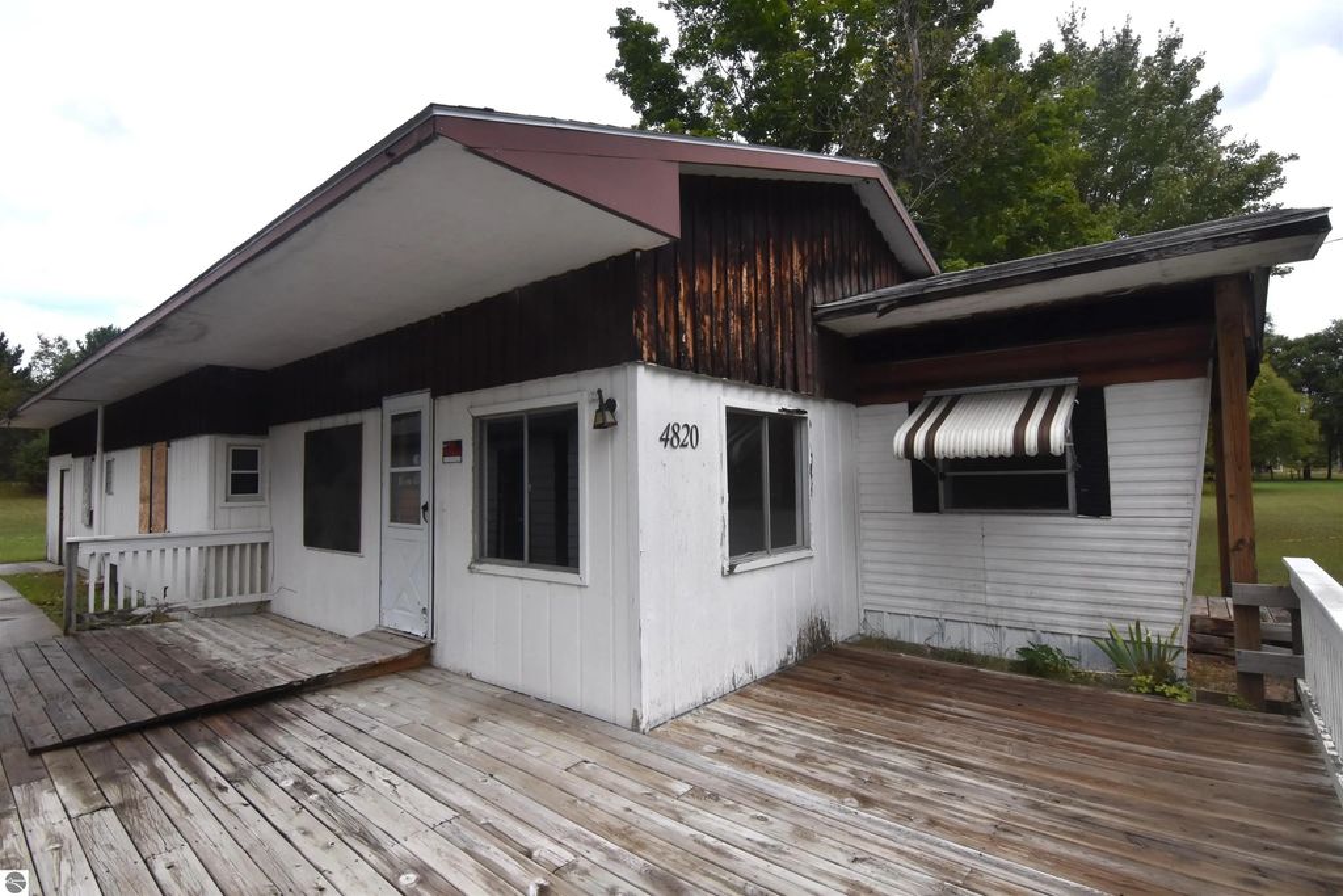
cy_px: 448
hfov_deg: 95.0
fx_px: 616
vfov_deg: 72.1
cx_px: 672
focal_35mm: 16
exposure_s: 1/500
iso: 800
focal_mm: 11
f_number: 11
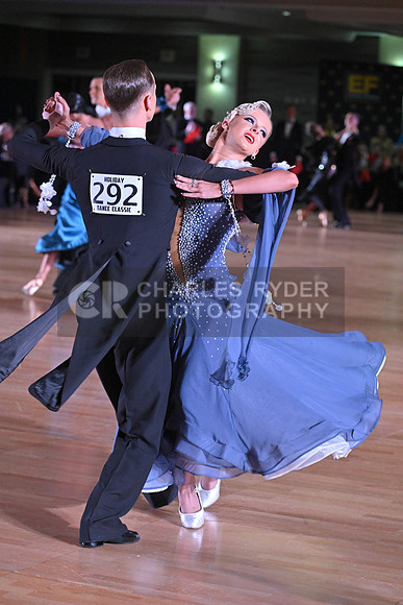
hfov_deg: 12.5
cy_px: 302
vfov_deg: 18.6
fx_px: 1846
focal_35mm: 110
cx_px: 202
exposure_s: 1/400
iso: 5000
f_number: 5
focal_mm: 110
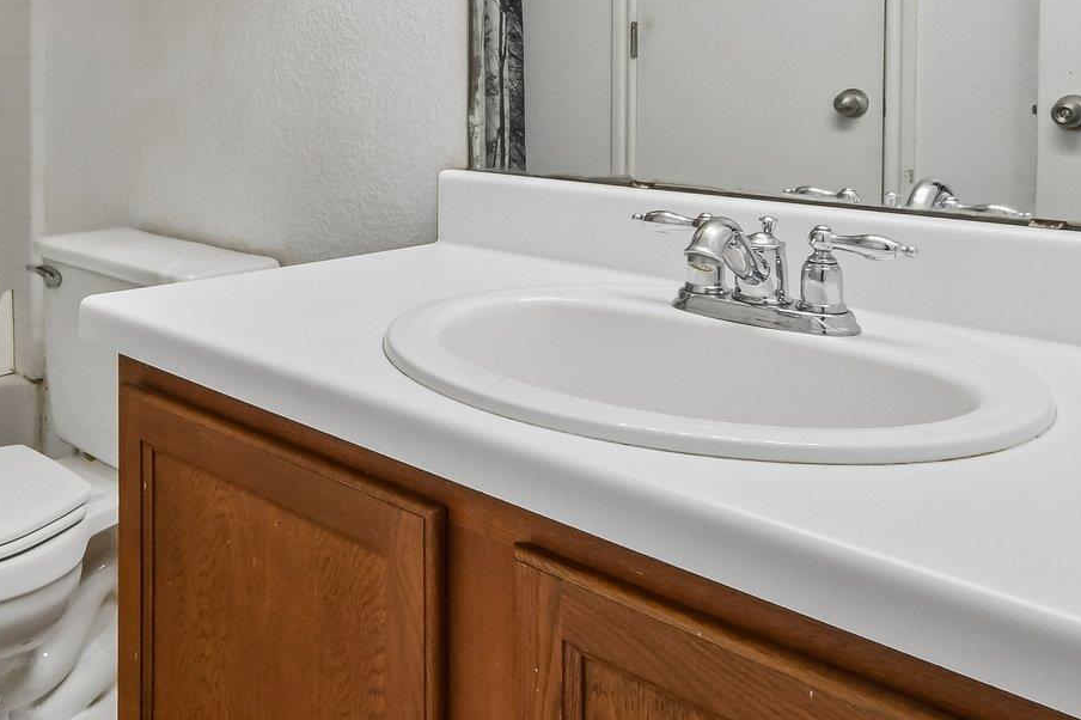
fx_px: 1021
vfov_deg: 34.6
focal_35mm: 34
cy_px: -33
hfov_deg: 53.5
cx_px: 282
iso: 800
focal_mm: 10
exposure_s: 1/15
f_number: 8
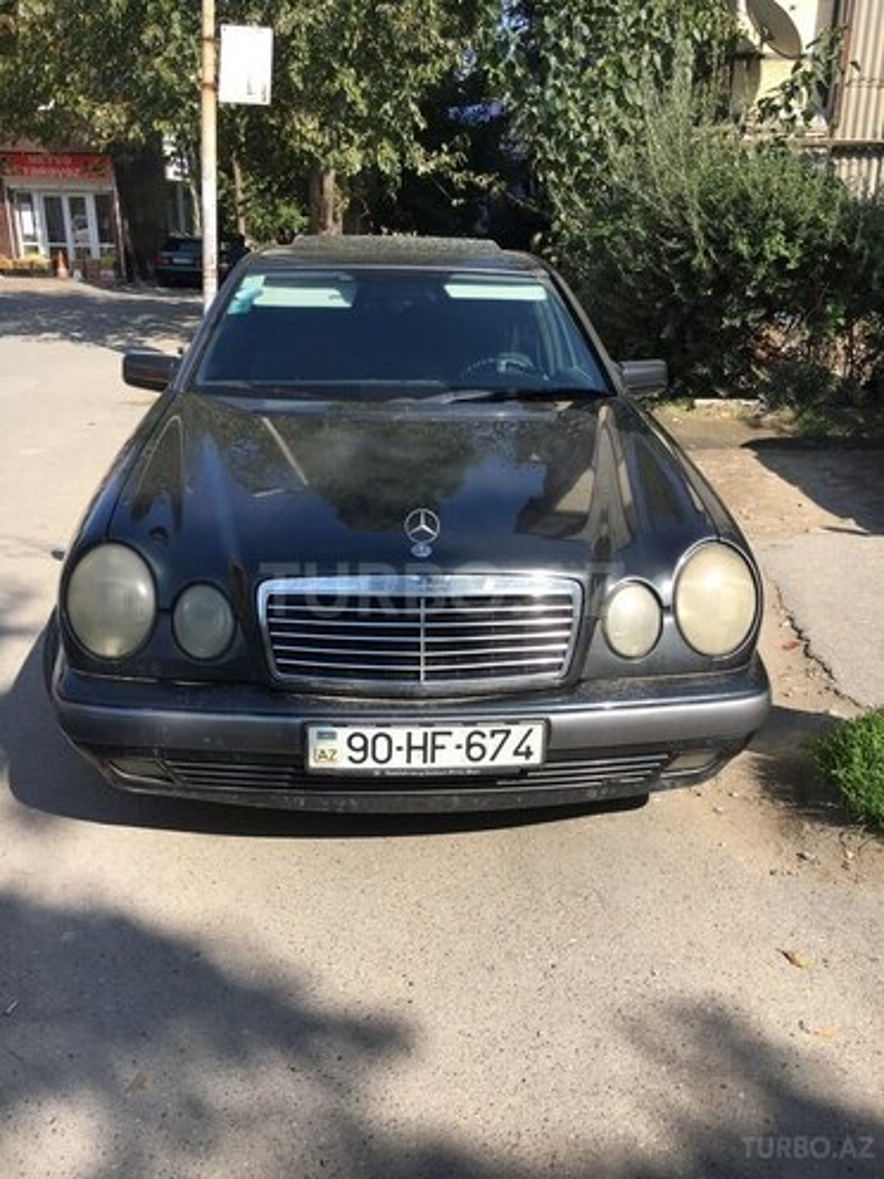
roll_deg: -0.8
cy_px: 590
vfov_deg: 61.7
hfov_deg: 48.2
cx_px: 442
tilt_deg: -20.2
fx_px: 987
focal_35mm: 29
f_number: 2.2
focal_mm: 4.15
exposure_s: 1/916
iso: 25
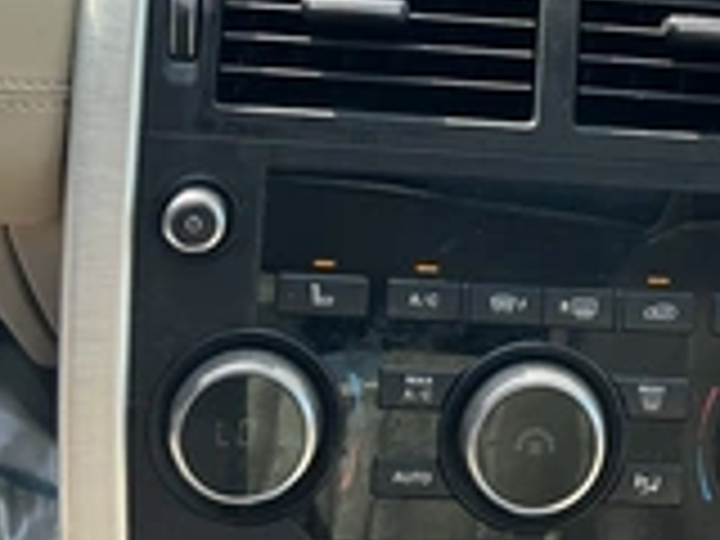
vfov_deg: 20.3
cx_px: 540
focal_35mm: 70
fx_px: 1456
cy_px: -9
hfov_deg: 27.4
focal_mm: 3
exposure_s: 1/122
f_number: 1.8
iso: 20
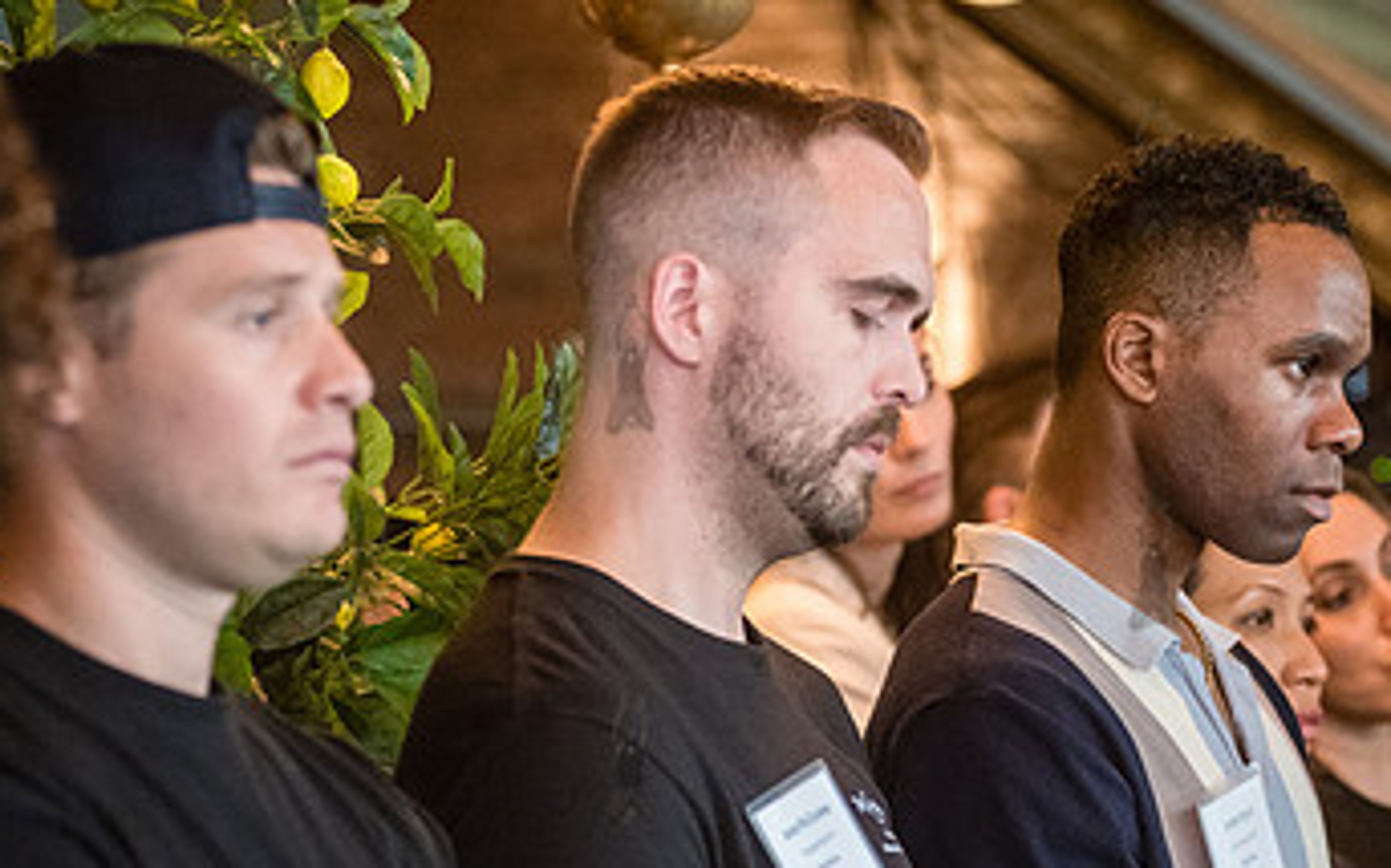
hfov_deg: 15.0
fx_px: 5229
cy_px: 558
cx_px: 1152
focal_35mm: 138
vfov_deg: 9.5
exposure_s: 1/200
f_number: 3.2
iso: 5000
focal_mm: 80
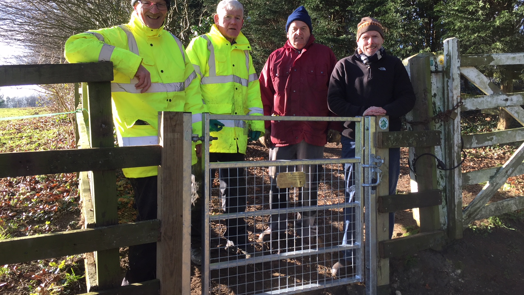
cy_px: 123
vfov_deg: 36.6
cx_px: 262
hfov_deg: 61.0
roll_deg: +1.3
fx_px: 445
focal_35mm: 32
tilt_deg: -0.8
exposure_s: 1/200
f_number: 2.2
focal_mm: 4.15
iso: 32
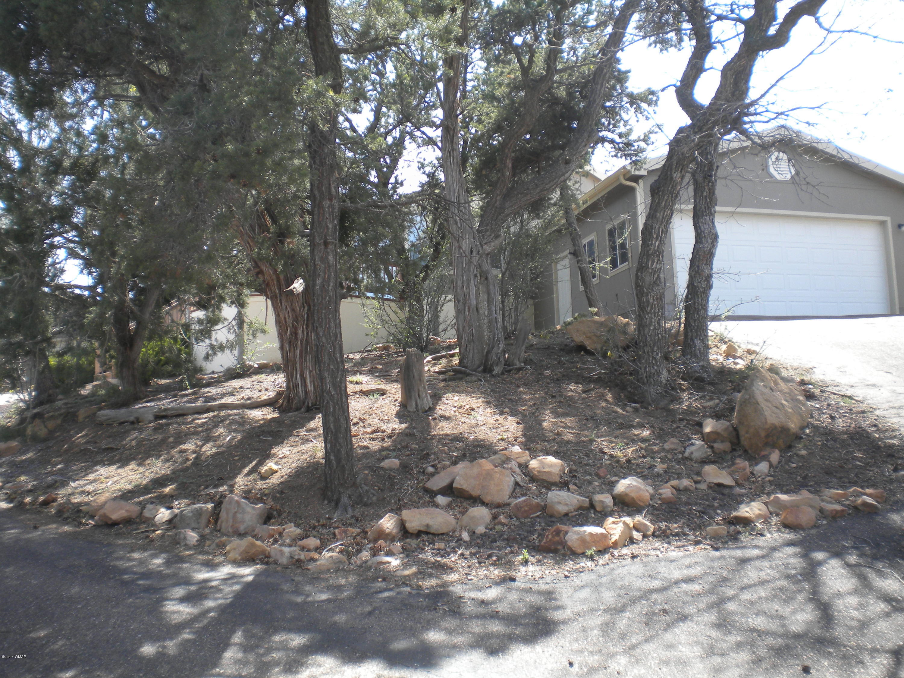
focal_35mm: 35
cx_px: 452
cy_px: 339
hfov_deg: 52.6
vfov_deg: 40.7
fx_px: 914
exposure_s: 1/135
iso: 80
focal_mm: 6.3
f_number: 4.6
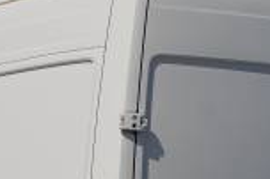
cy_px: 252
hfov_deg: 9.3
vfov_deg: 6.2
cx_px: 91
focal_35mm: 220
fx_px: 1650
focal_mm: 52.3
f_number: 4.5
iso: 100
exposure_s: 1/800
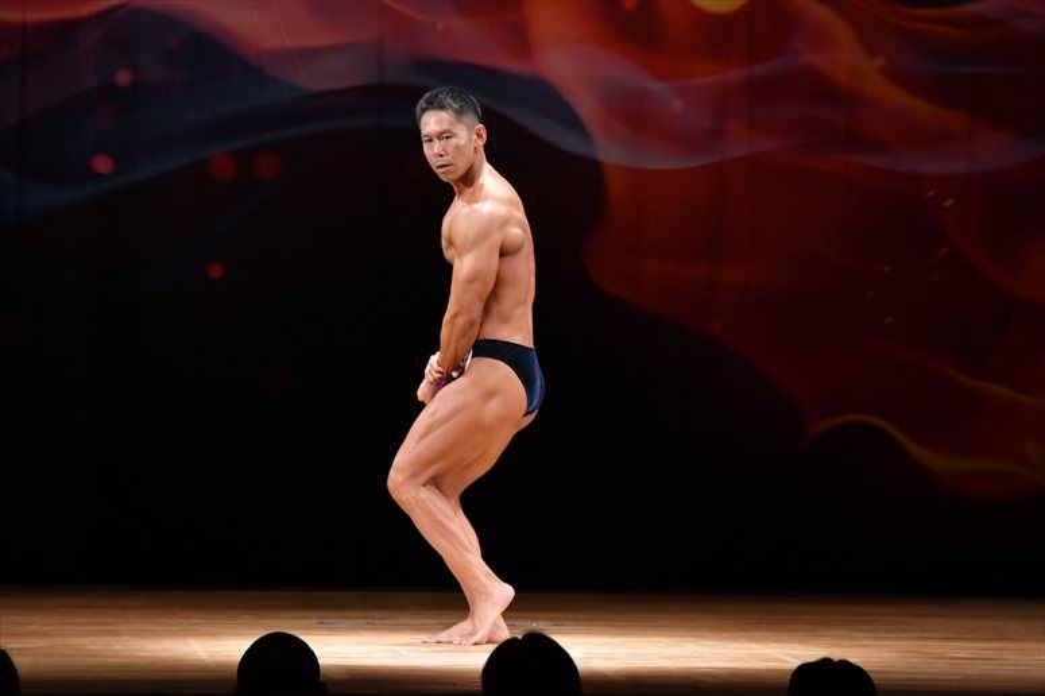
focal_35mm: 240
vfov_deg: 5.7
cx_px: 522
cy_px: 348
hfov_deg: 8.6
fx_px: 6963
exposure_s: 1/400
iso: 4000
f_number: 5.6
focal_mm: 160
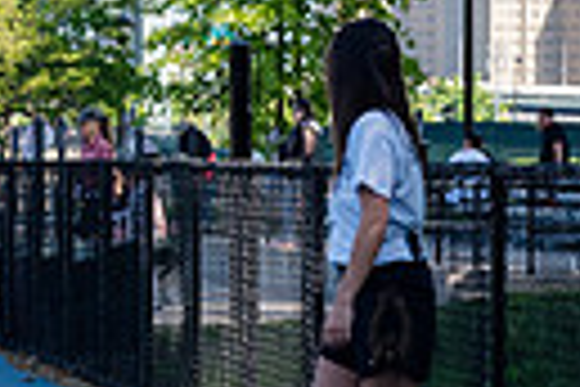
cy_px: 323
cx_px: -331
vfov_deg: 4.5
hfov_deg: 6.6
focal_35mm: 308
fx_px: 4962
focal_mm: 56
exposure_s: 1/1000
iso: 400
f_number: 4
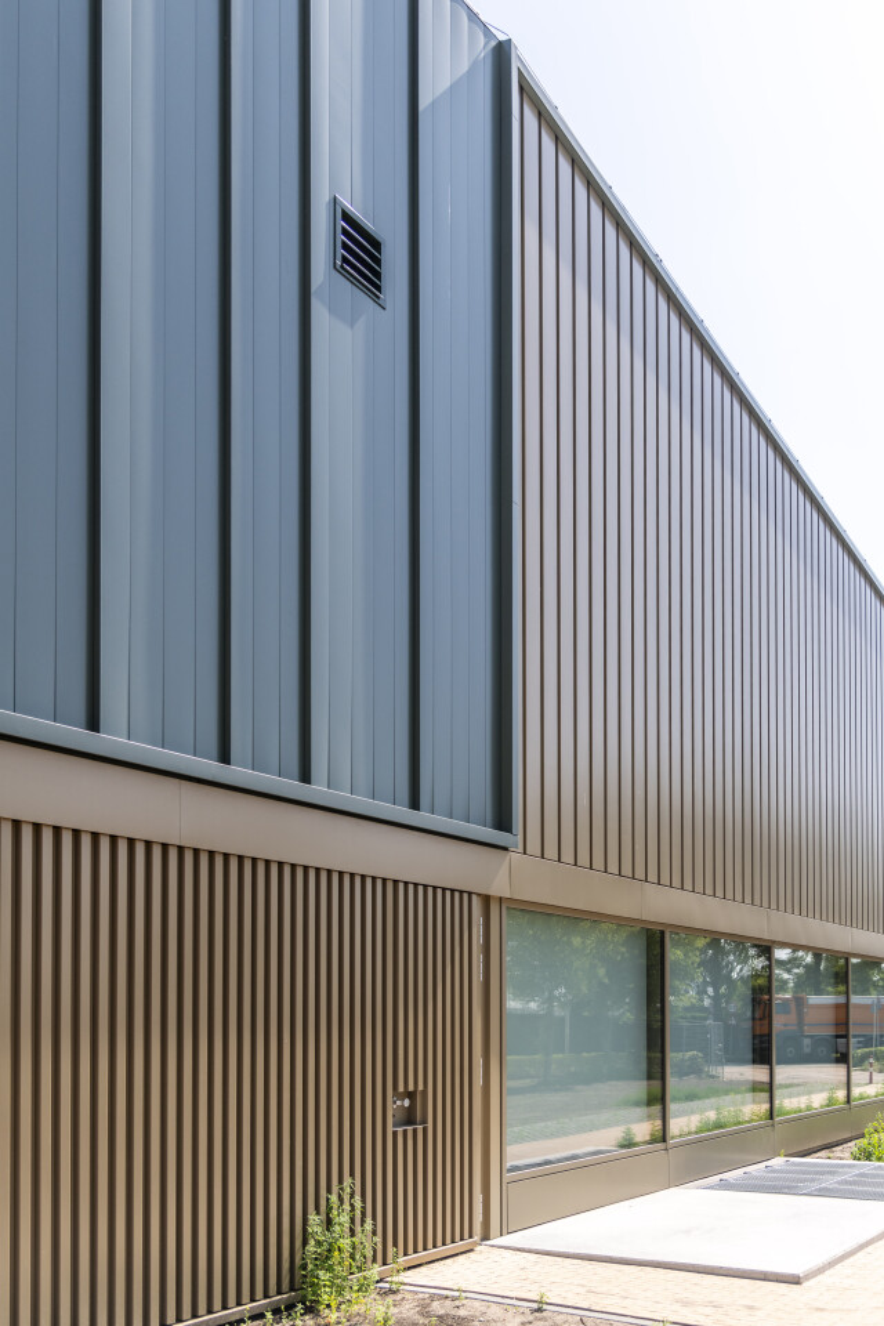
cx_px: 442
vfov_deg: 61.9
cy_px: 663
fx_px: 1105
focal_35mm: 30
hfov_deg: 43.6
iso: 250
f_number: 4
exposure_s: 1/2500
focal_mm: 30
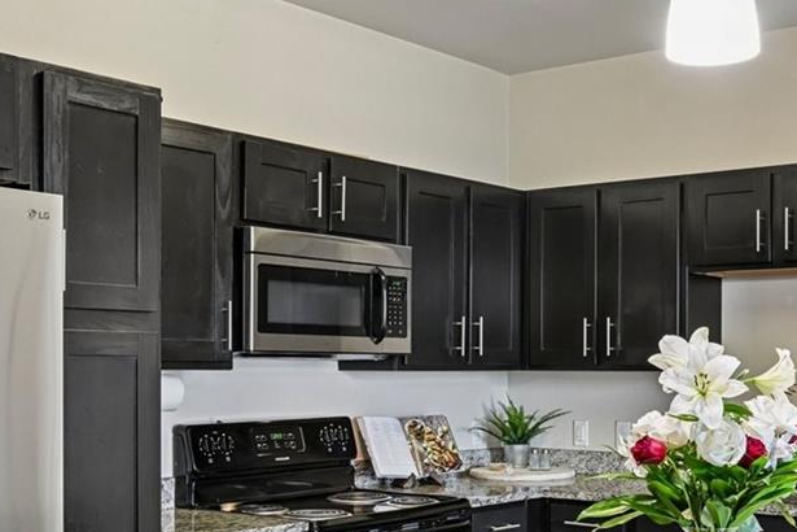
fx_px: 1151
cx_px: 552
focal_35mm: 52
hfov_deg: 37.6
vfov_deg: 25.9
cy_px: 349
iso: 400
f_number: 10
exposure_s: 1/6
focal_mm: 20
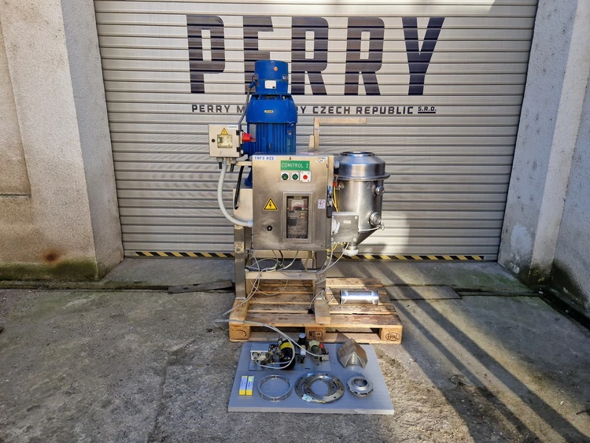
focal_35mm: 23
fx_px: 392
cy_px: 222
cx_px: 295
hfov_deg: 73.9
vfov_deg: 58.9
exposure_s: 1/204
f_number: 1.8
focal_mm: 5.4
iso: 50
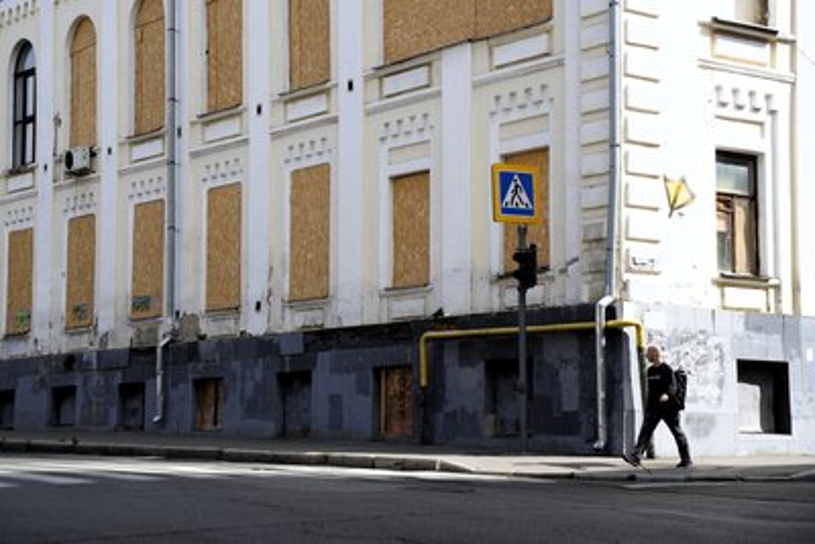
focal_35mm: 75
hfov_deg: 27.0
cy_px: 272
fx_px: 1698
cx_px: 408
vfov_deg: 18.2
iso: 200
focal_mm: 75
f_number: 7.1
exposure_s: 1/400
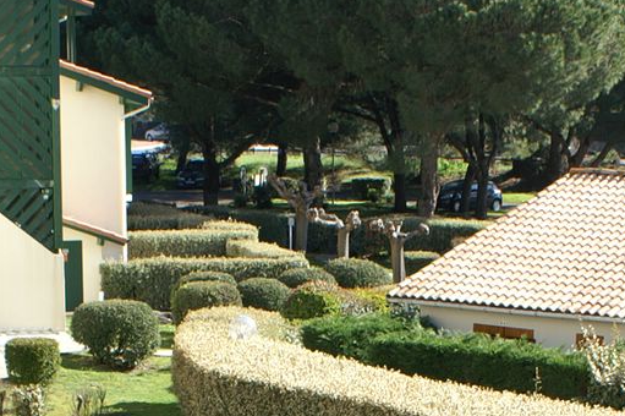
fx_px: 2117
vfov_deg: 10.9
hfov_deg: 16.8
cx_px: 287
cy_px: 566
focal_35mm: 122
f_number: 10
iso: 100
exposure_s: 1/80
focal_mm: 26
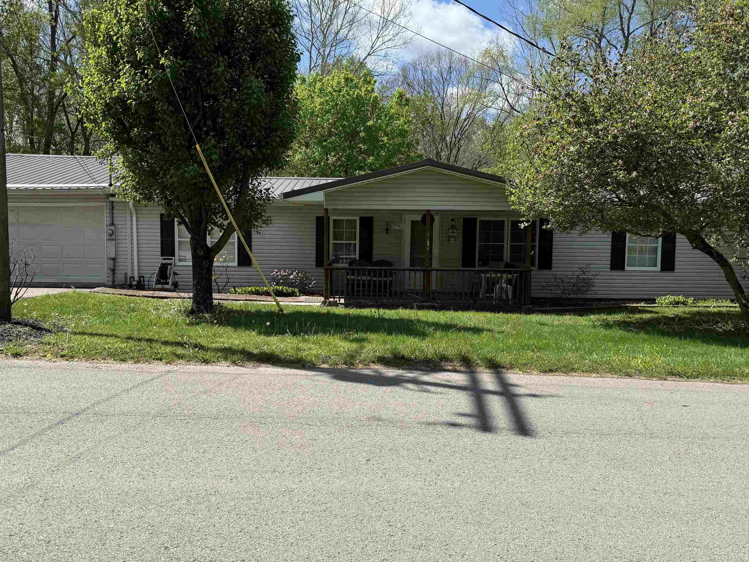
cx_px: 372
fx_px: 606
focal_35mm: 28
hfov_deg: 63.4
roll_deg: -0.1
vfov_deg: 49.7
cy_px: 270
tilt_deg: -4.4
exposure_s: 1/3279
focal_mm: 6.76
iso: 80
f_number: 1.78
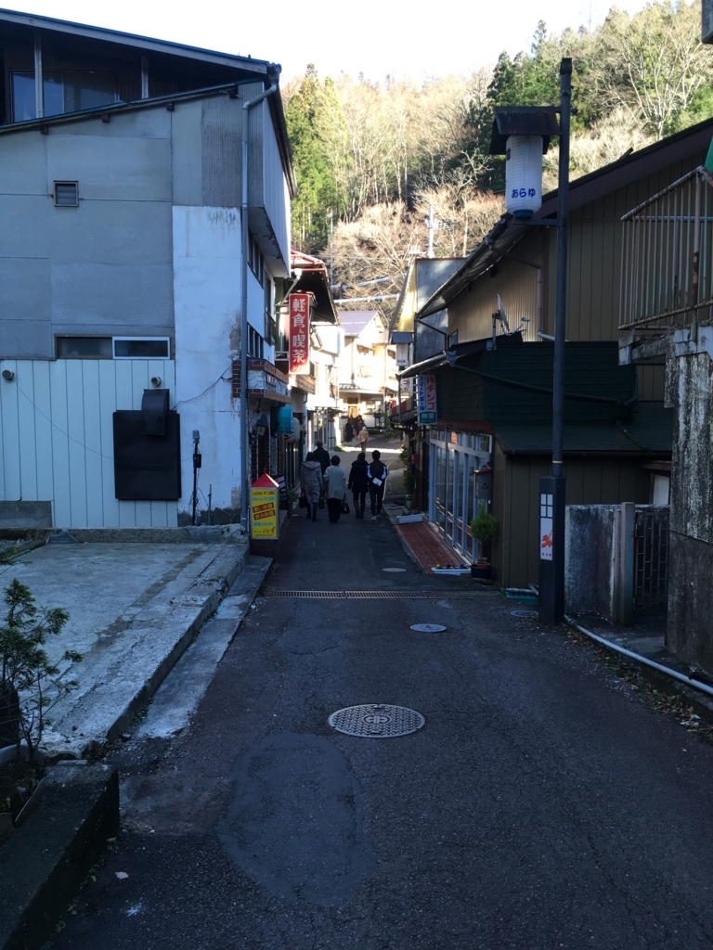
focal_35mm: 29
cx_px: 356
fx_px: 796
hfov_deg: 48.2
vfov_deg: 61.7
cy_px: 475
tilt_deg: -5.4
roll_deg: +1.6
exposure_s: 1/120
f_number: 2.2
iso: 32
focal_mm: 4.15
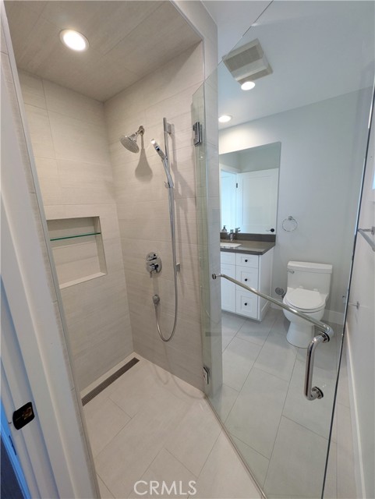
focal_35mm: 14
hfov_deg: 85.8
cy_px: 250
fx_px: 202
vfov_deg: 102.0
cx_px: 188
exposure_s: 1/40
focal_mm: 1.83
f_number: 2.2
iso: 44
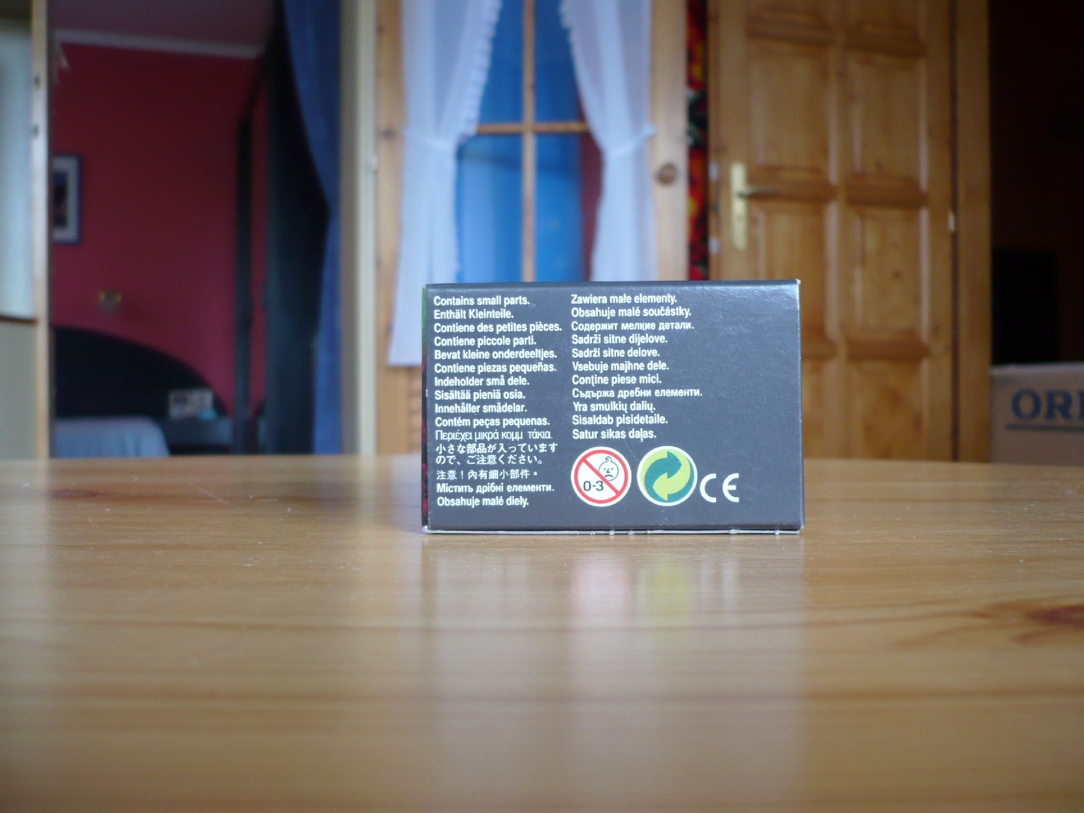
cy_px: 406
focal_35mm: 35
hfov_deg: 52.6
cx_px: 542
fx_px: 1096
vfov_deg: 40.7
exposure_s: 1/13
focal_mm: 5.8
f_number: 2.8
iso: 100
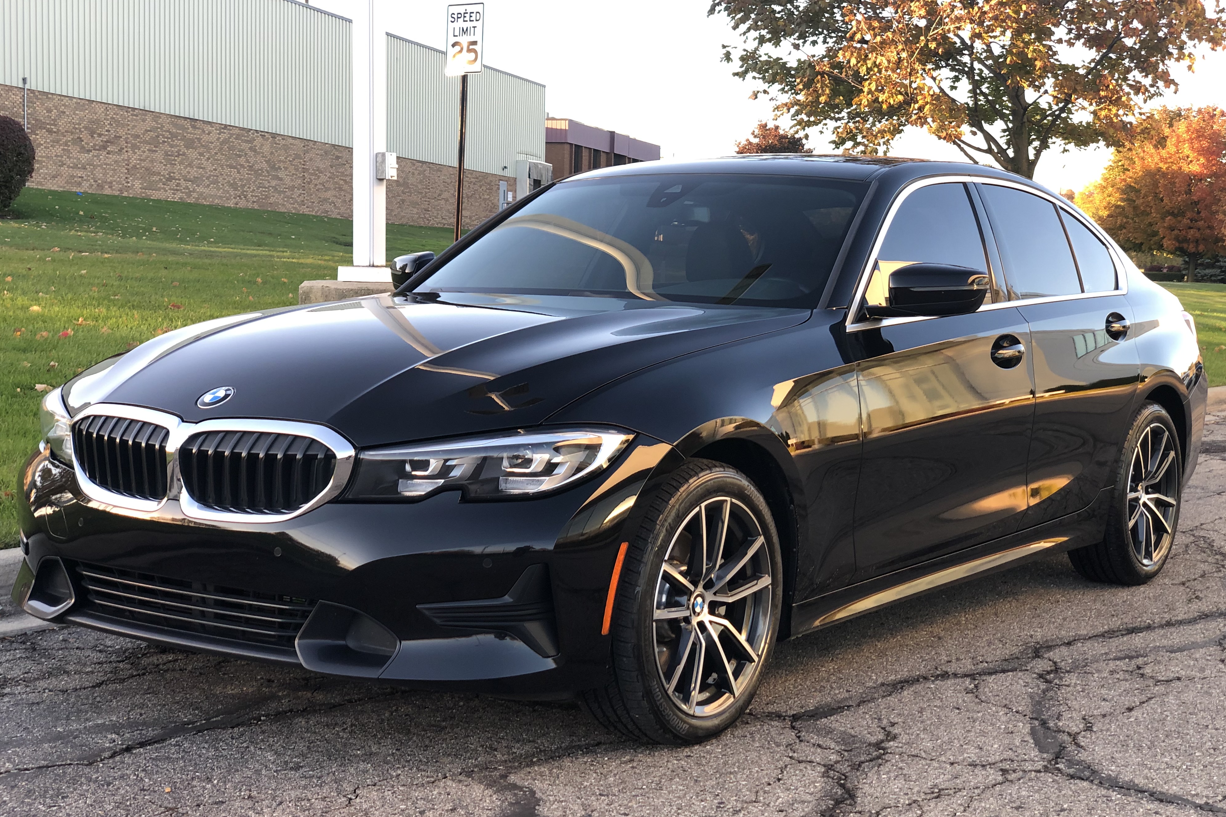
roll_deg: -1.1
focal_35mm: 55
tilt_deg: -6.3
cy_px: 460
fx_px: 1873
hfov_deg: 36.2
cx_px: 622
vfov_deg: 24.6
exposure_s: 1/60
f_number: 2.4
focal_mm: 6
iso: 25
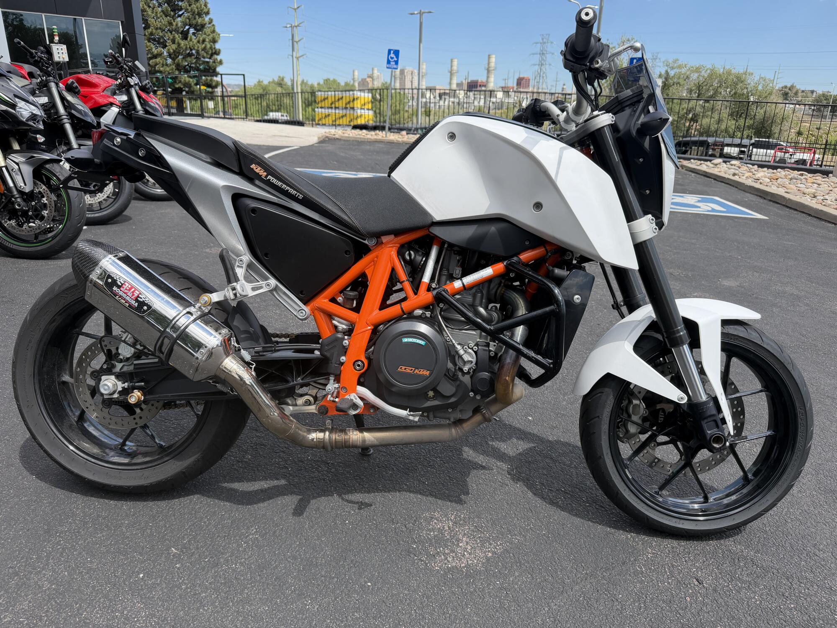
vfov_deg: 56.8
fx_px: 580
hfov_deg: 71.6
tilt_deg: -19.5
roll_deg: -0.6
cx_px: 418
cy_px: 314
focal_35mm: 24
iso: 100
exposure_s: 1/3145
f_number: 1.78
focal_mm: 6.76
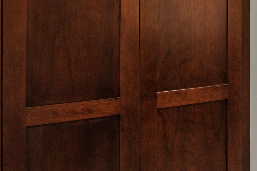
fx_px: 449
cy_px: 5
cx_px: 486
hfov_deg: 20.2
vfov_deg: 20.9
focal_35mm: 63
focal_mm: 15
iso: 500
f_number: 8
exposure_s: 1/10
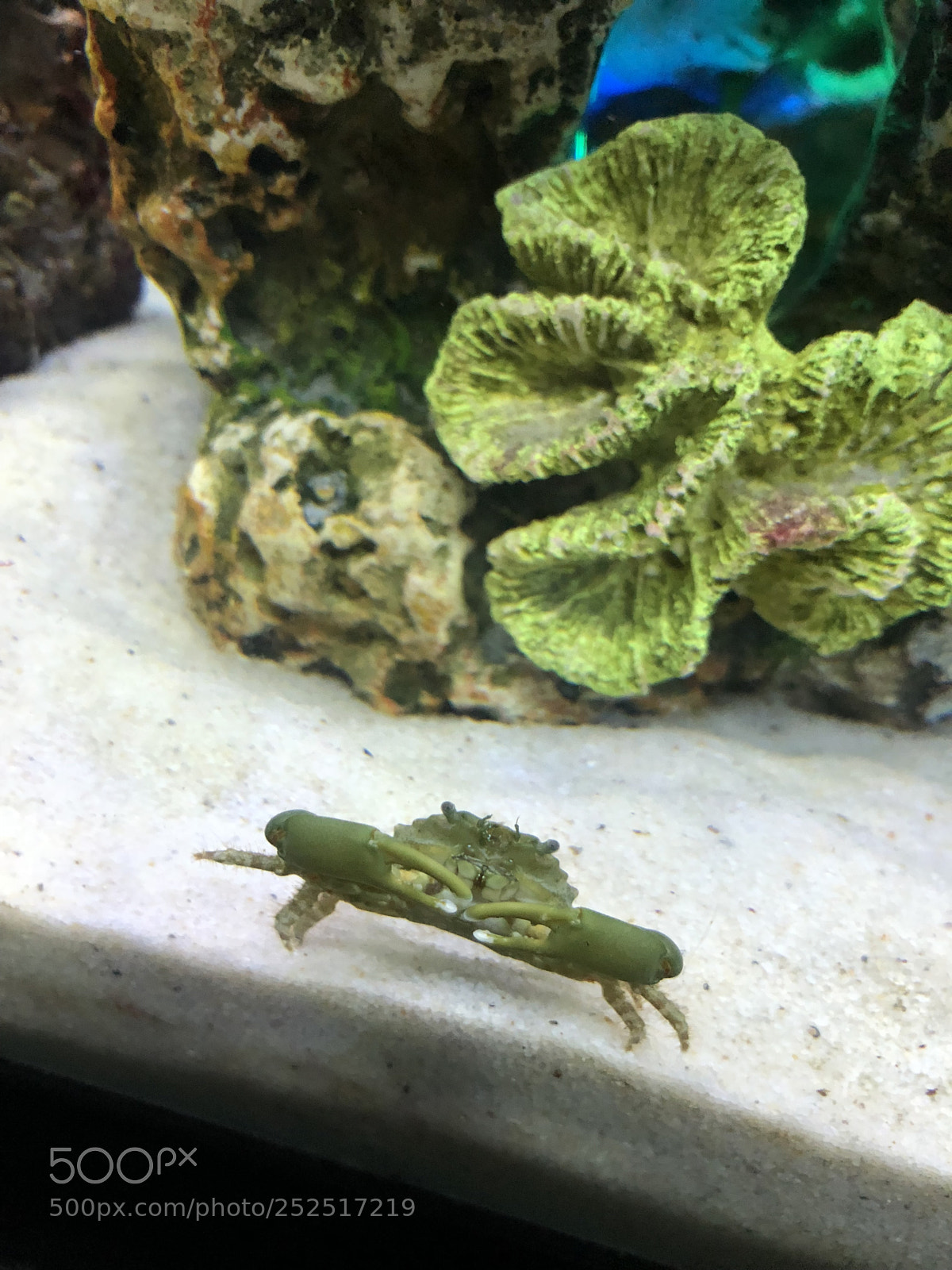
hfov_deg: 49.7
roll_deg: -6.9
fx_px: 1027
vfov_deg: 63.4
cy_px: 635
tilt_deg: -43.0
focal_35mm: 28
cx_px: 476
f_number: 1.8
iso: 64
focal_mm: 4
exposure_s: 1/15
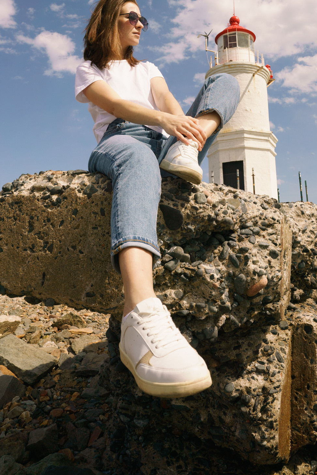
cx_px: 196
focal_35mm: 29
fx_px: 383
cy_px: 124
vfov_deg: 60.5
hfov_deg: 44.6
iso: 100
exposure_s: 1/2000
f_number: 7.1
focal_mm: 17
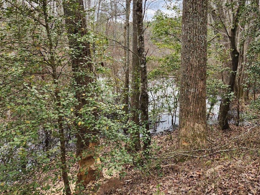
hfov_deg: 61.0
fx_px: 218
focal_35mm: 29
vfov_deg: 48.1
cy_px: 83
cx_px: 158
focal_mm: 5.4
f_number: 1.8
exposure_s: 1/424
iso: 20
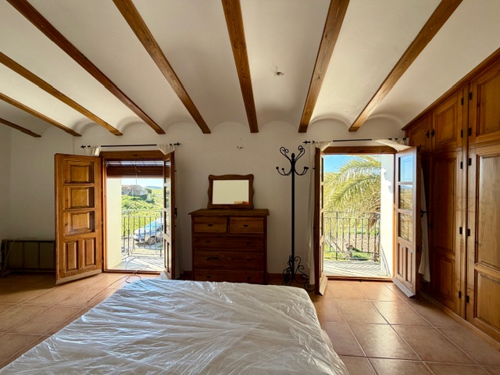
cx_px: 250
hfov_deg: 102.1
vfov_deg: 85.7
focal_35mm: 14
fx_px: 202
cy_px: 188
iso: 50
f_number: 2.2
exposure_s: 1/188
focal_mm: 2.22
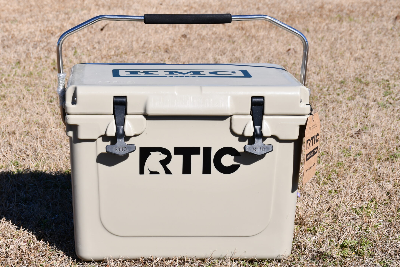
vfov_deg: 15.4
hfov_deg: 22.9
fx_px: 989
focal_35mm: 89
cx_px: 171
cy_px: 125
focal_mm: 50
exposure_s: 1/320
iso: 100
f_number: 9
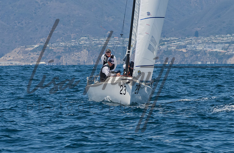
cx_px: 93
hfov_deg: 4.6
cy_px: 104
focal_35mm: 447
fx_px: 2885
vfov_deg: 3.0
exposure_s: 1/800
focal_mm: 220
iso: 640
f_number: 14
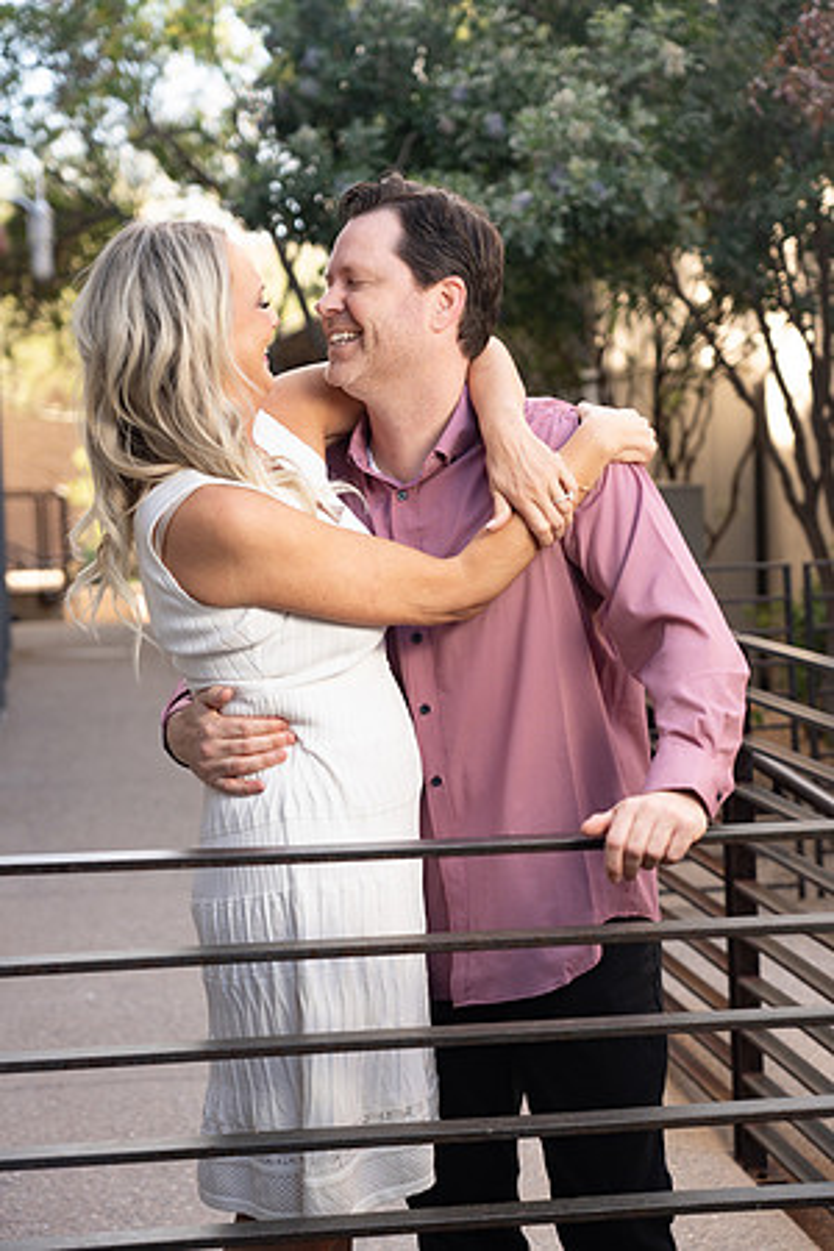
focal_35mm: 70
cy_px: 626
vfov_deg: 28.8
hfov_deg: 19.5
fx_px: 2432
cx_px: 417
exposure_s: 1/200
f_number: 4
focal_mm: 70
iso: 250
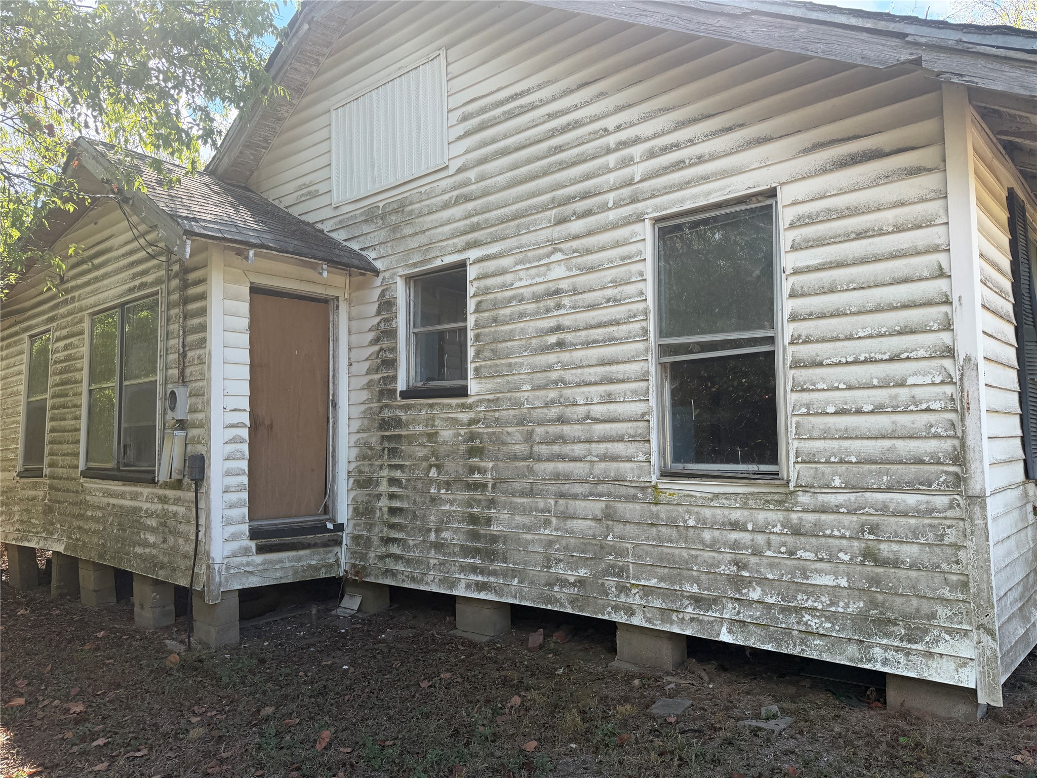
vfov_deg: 56.8
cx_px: 518
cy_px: 389
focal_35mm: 24
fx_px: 719
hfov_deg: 71.6
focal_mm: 6.76
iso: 100
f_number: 1.78
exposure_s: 1/1250
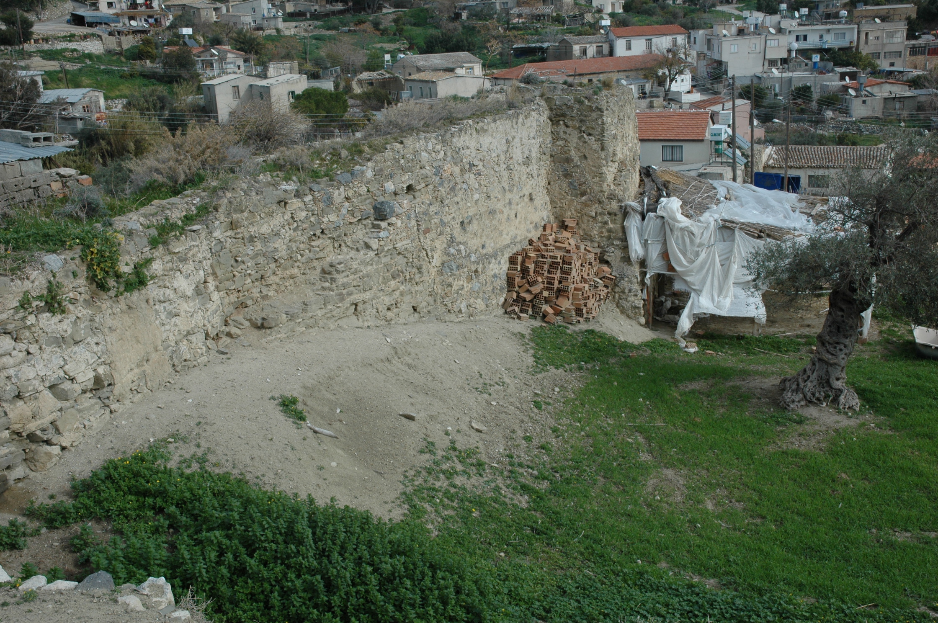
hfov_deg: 48.0
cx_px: 469
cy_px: 312
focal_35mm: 40
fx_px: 1054
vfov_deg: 32.9
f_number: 10
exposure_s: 1/400
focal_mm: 27
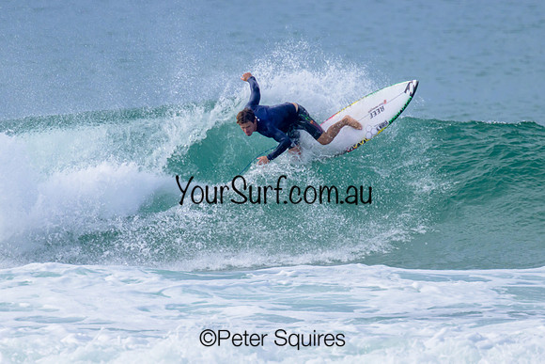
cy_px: 127
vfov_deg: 1.3
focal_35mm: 1098
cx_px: 264
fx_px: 16622
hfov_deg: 1.9
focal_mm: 800
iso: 900
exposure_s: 1/2000
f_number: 11
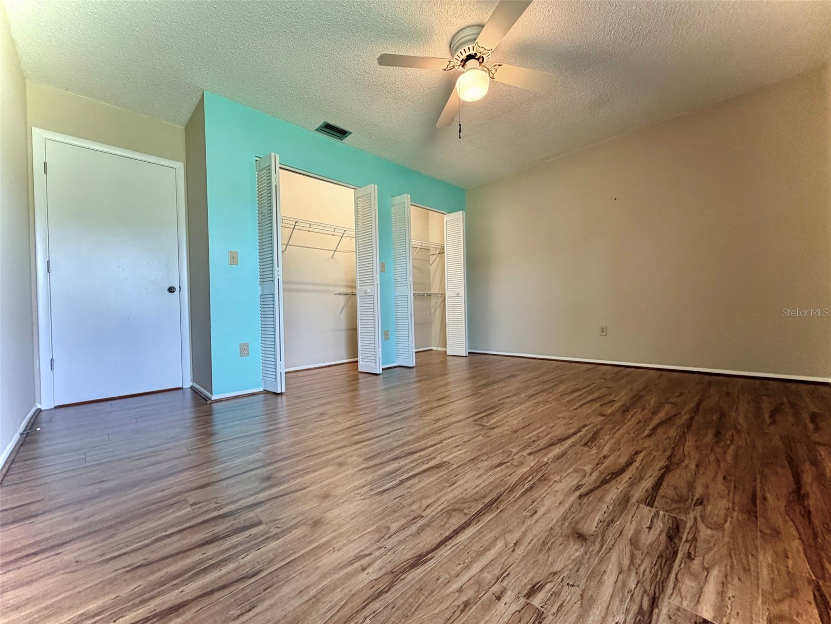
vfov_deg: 85.7
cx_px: 416
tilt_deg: -0.5
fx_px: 336
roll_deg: +1.2
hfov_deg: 102.1
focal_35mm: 14
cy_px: 312
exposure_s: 1/60
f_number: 2.2
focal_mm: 2.22
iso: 200
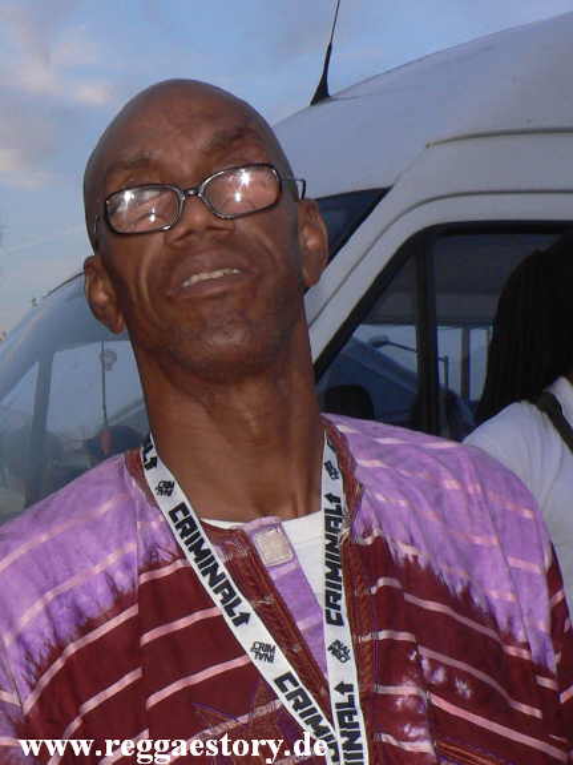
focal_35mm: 35
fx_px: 773
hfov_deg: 40.7
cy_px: 382
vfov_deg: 52.6
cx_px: 286
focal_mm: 6
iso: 150
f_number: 2.8
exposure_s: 1/60
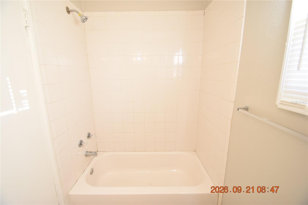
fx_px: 128
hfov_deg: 100.4
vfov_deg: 77.3
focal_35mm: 15
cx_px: 154
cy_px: 102
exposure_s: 1/60
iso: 500
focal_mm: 10
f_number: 4
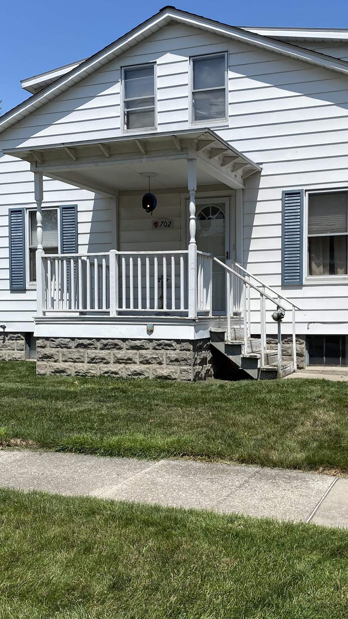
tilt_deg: +3.2
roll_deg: +1.3
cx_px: 198
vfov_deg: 51.6
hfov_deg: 30.4
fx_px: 640
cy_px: 327
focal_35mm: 39
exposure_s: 1/4115
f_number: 1.8
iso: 32
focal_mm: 4.25
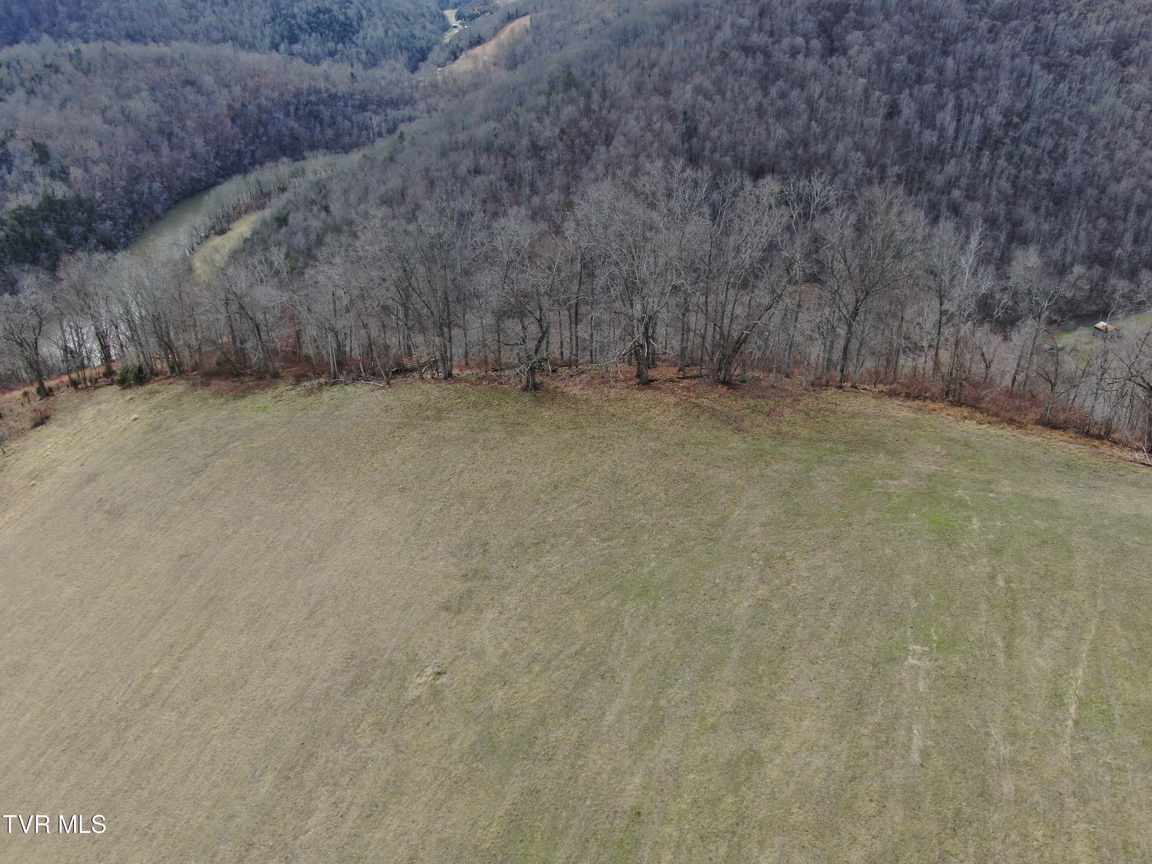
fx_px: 998
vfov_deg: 46.8
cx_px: 576
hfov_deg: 60.0
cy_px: 432
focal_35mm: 30
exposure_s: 1/320
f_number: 3.1
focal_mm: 5.22
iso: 100
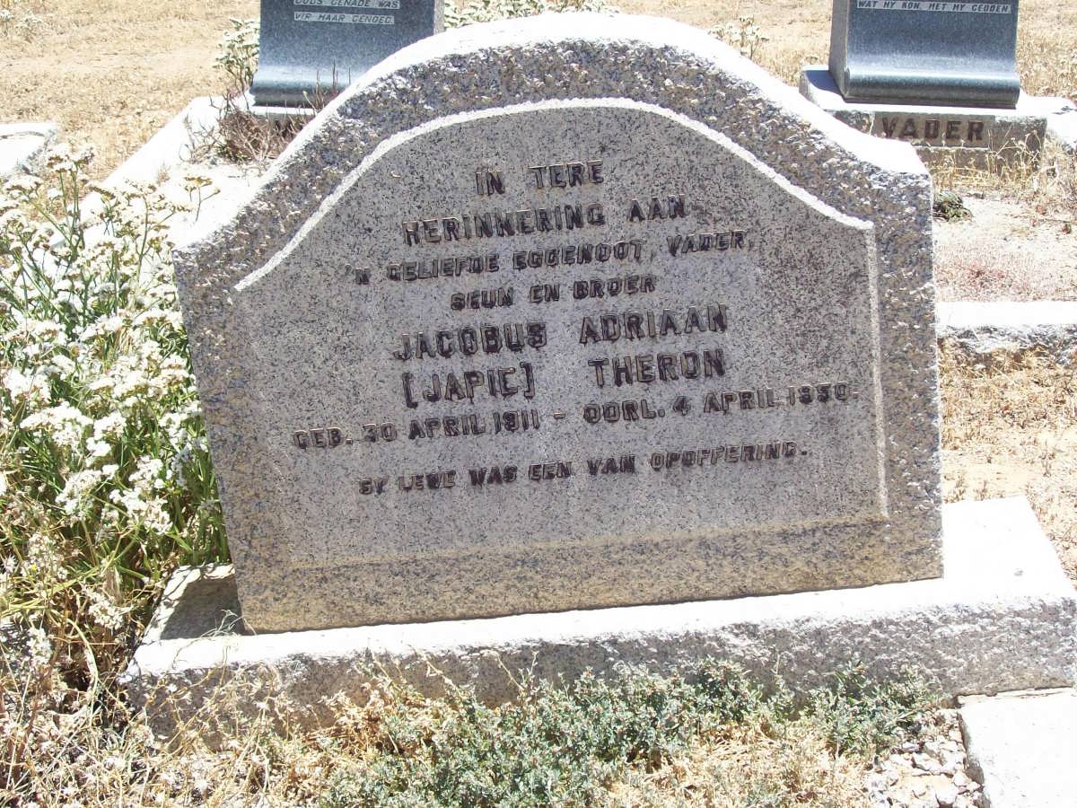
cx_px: 538
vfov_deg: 26.1
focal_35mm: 56
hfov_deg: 34.3
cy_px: 404
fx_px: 1742
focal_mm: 9.4
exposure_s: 1/512
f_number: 3.4
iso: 80
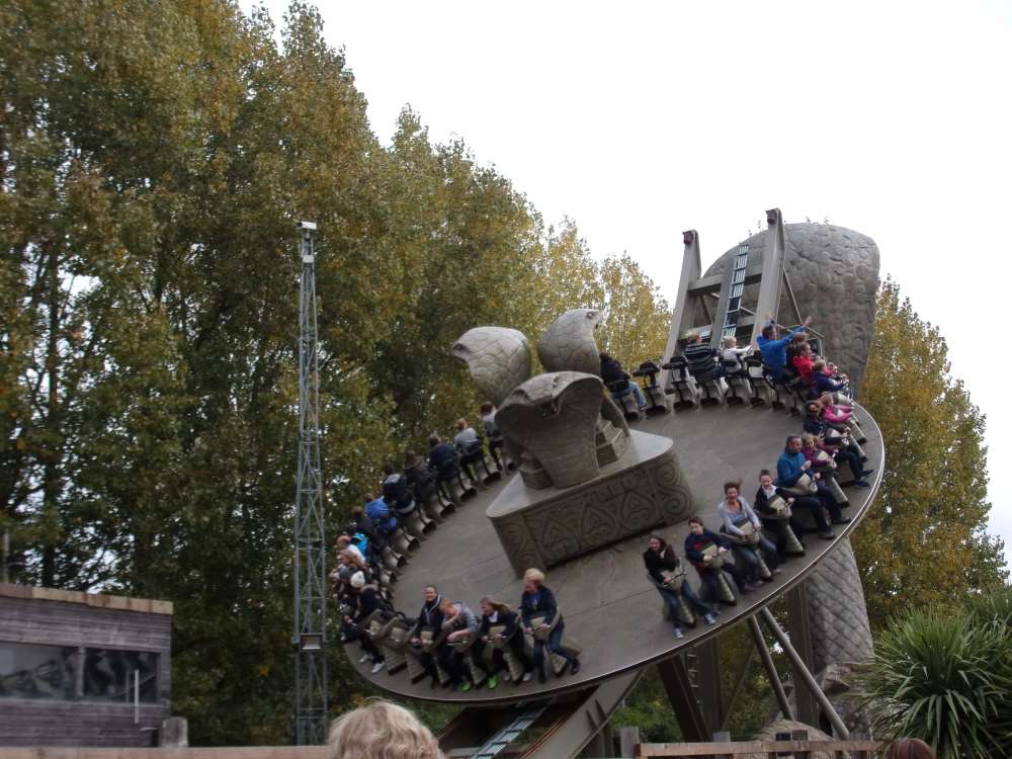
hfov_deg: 41.2
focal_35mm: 46
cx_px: 506
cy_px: 380
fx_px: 1345
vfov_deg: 31.5
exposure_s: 1/320
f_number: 4.1
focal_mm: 8.3
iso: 80
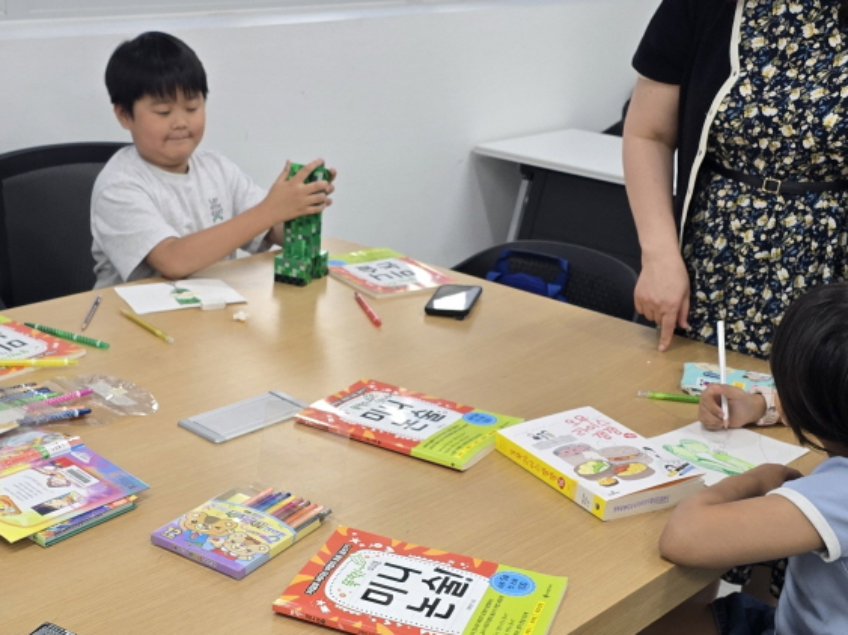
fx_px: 1200
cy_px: 406
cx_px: 285
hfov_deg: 38.5
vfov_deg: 29.5
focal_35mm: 49
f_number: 1.7
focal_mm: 6.3
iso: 80
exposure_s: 1/120
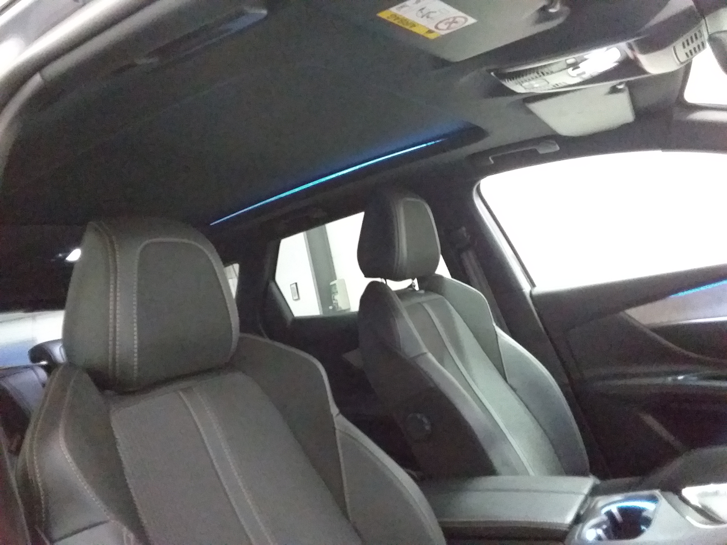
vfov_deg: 49.7
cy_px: 272
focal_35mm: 28
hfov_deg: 63.4
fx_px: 588
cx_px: 364
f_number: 1.9
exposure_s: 1/17
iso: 1000
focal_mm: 2.91
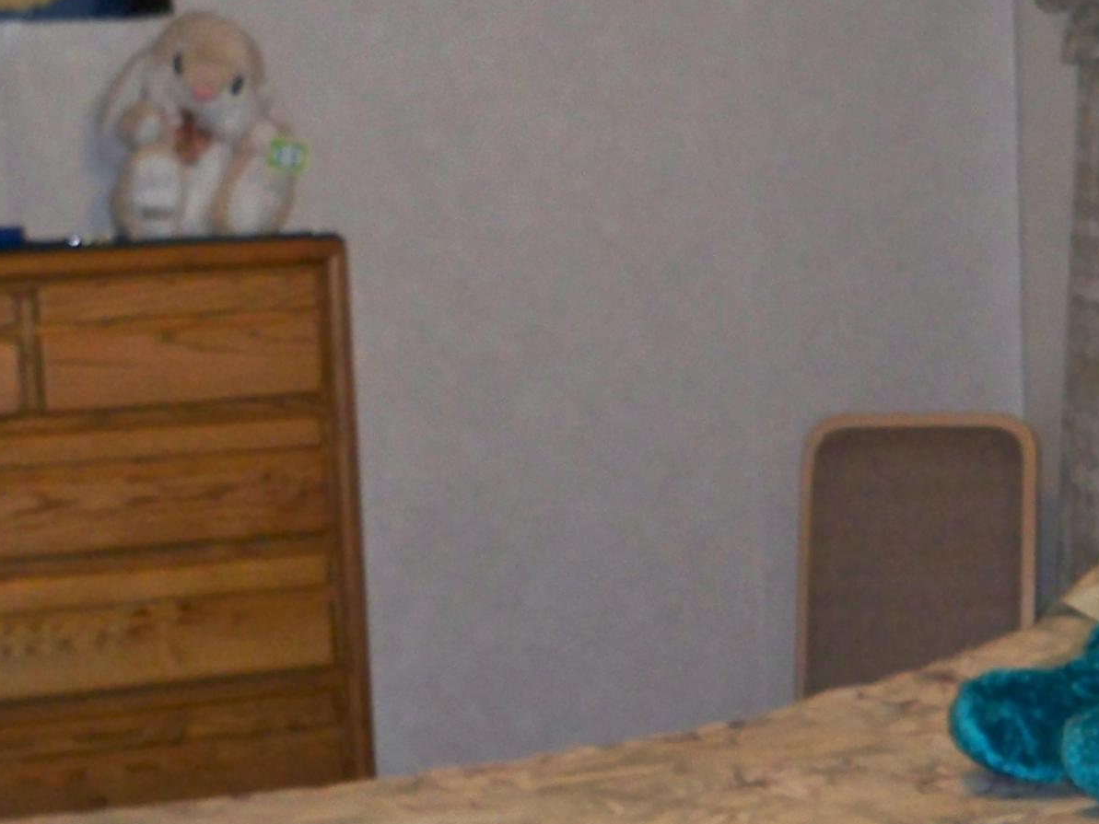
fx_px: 2794
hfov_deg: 21.9
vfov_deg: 16.7
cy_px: 614
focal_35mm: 88
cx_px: 916
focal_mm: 6.3
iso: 200
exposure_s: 1/60
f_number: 3.1
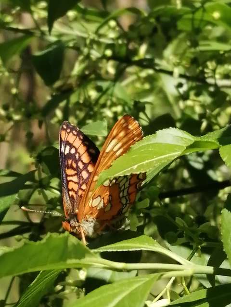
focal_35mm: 102
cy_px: 154
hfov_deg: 14.5
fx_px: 908
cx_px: 116
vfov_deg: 19.3
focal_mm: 3.46
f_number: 1.8
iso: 50
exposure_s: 1/975
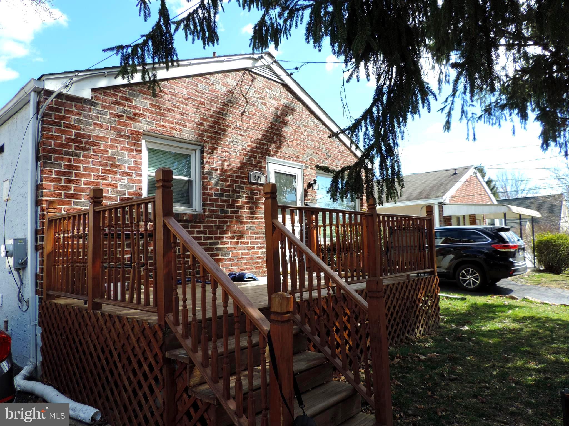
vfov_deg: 56.8
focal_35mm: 24
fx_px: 394
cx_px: 284
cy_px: 213
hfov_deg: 71.6
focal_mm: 4.3
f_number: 3
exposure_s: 1/400
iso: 80
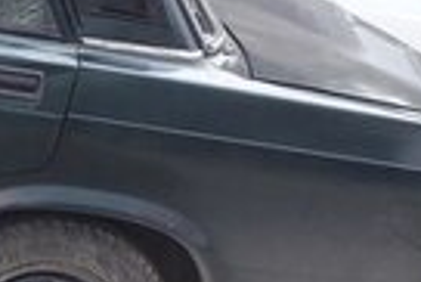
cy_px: 85
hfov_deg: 12.6
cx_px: -449
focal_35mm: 141
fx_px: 1651
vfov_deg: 9.7
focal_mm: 3.7
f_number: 1.9
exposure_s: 1/107
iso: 40
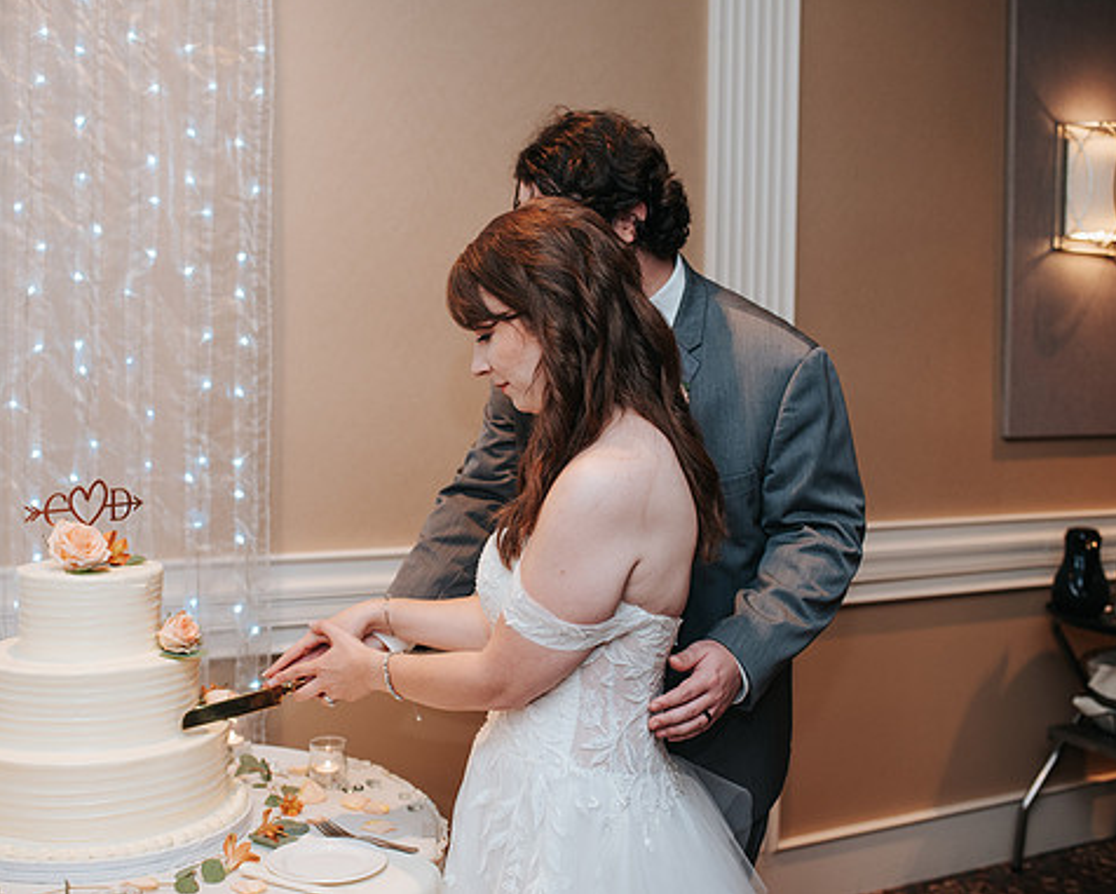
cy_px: 442
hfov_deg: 45.7
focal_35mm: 40
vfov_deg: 37.3
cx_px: 488
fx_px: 1321
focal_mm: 35
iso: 800
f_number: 2.8
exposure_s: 1/160
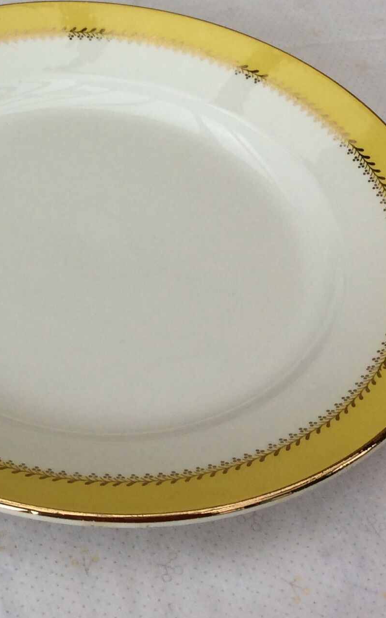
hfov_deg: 18.7
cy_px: 227
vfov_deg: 29.6
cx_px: 73
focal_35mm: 69
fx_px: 1161
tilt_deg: -47.1
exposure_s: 1/100
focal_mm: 3.3
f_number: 2.4
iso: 40
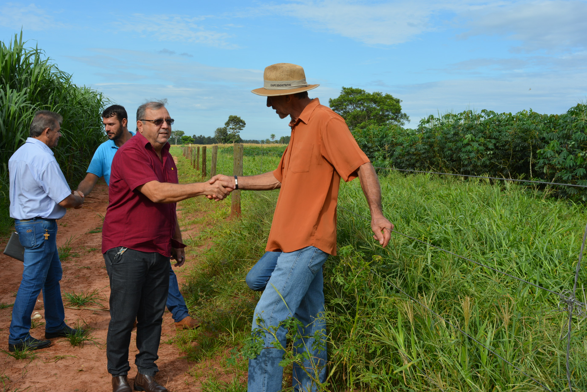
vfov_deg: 33.0
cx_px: 277
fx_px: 661
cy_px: 185
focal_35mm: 41
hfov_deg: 47.8
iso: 110
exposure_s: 1/250
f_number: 8
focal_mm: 25
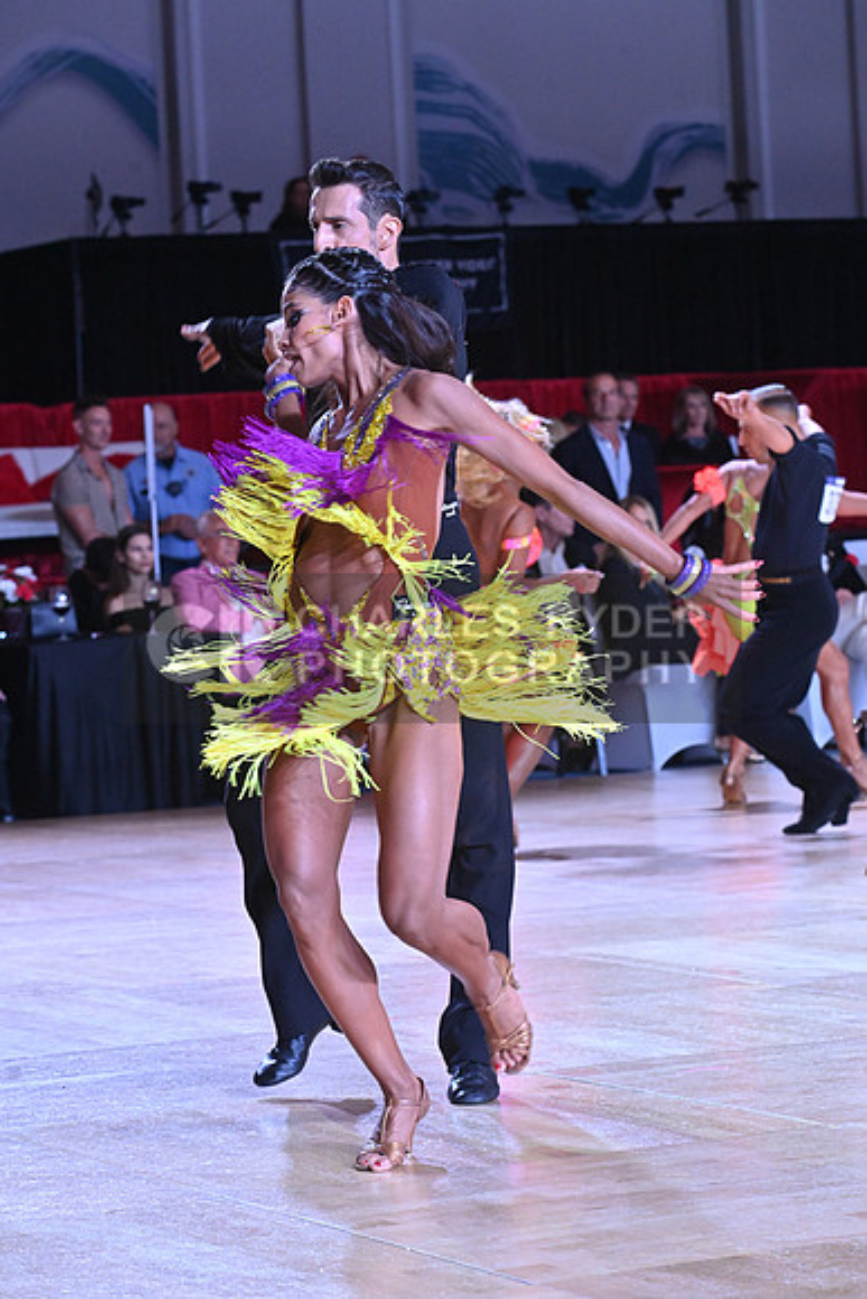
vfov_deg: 15.8
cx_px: 434
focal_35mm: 130
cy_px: 650
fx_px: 4693
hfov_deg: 10.6
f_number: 8
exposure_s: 1/400
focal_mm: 130
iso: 4000
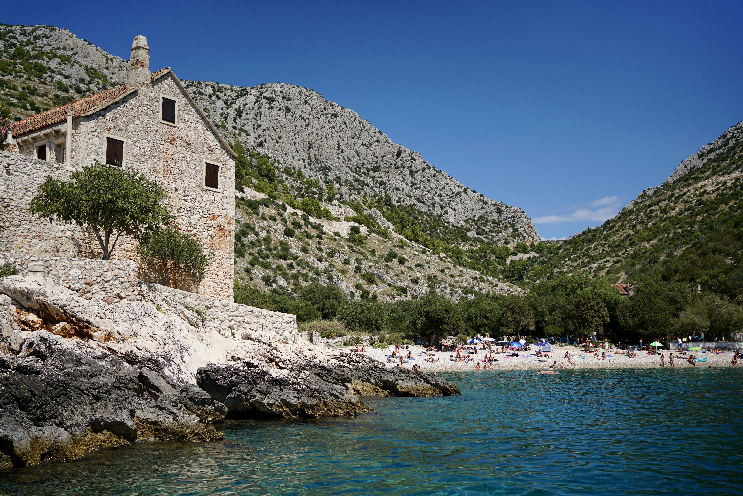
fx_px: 722
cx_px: 372
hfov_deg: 54.4
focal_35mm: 35
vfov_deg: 37.9
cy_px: 248
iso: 200
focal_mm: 35
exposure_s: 1/4000
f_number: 3.5
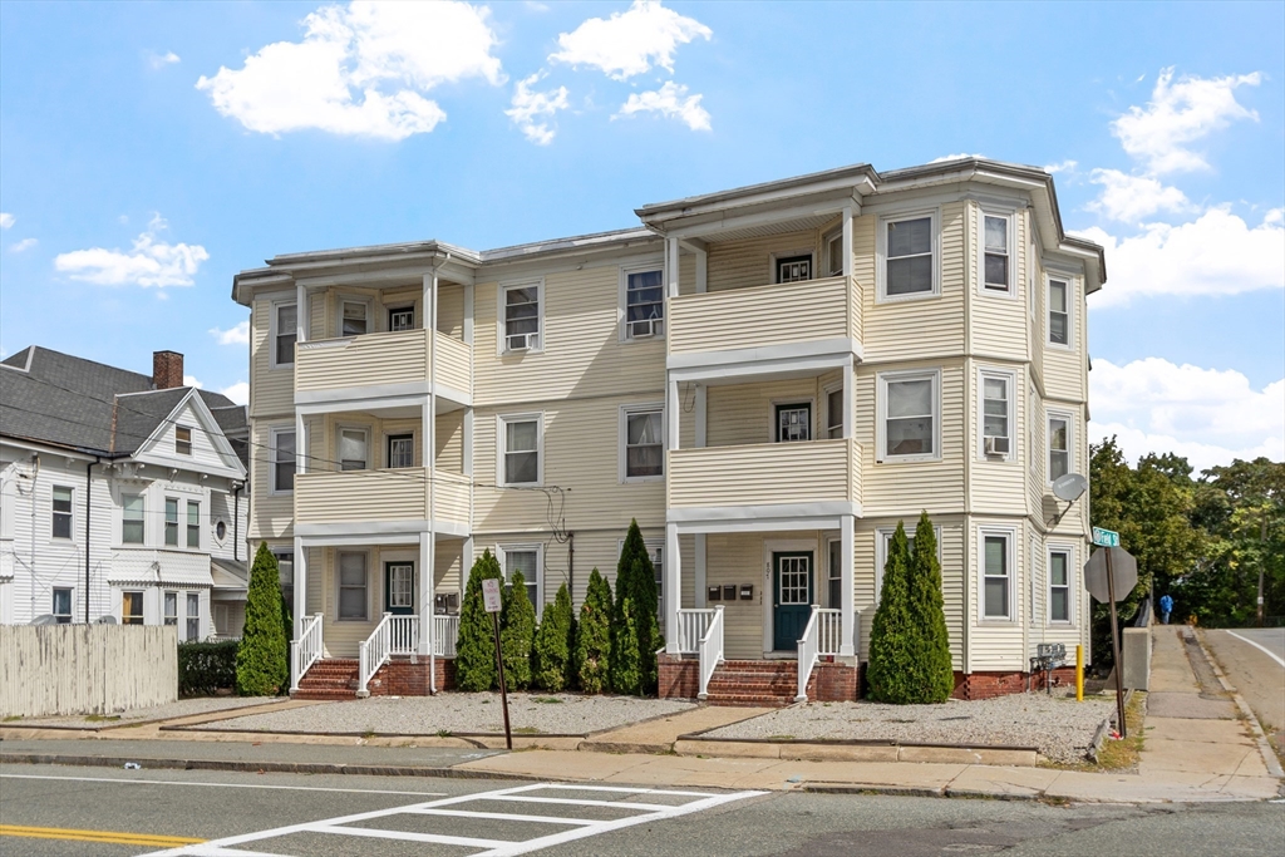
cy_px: 428
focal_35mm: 30
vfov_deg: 43.6
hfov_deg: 61.9
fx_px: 1071
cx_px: 642
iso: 100
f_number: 8
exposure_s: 1/640
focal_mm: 20
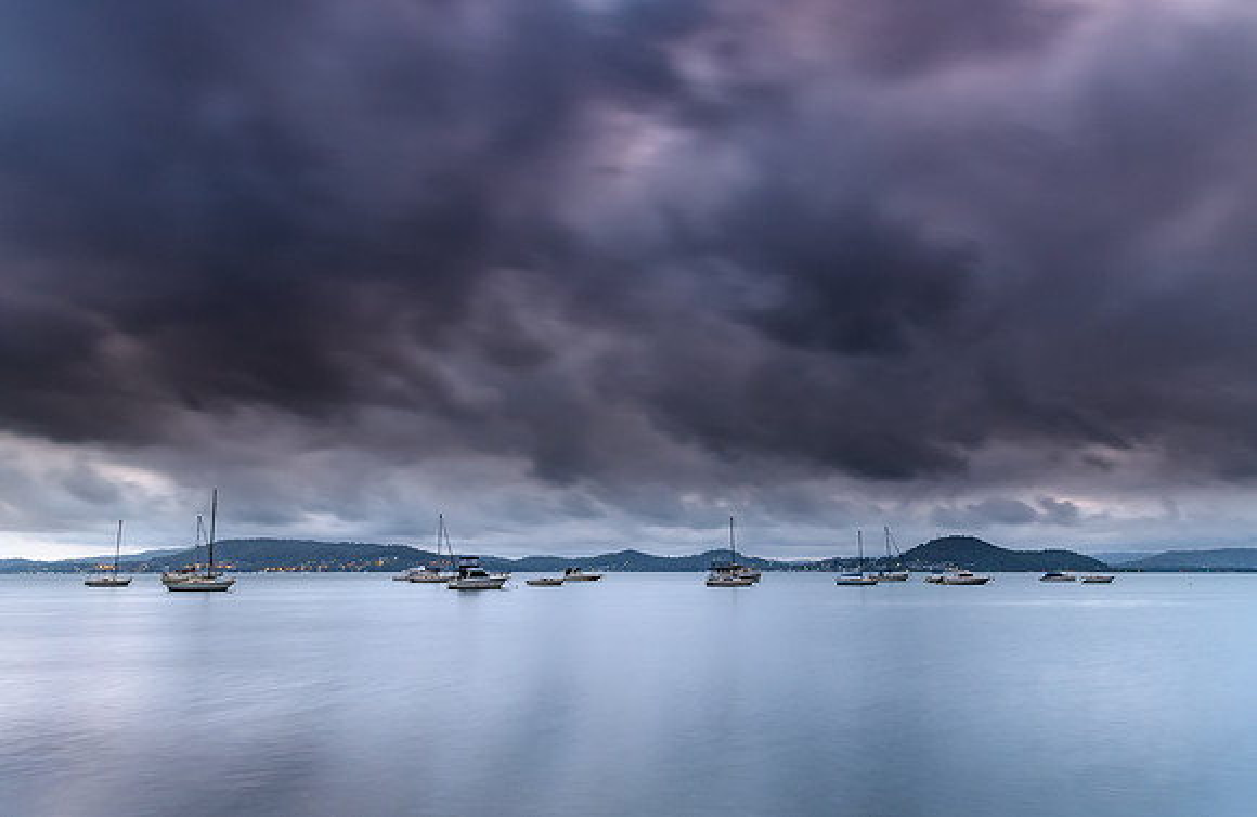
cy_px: 384
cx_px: 649
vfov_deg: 50.1
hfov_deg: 71.4
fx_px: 874
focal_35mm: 25
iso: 400
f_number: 6.3
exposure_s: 6
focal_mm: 16
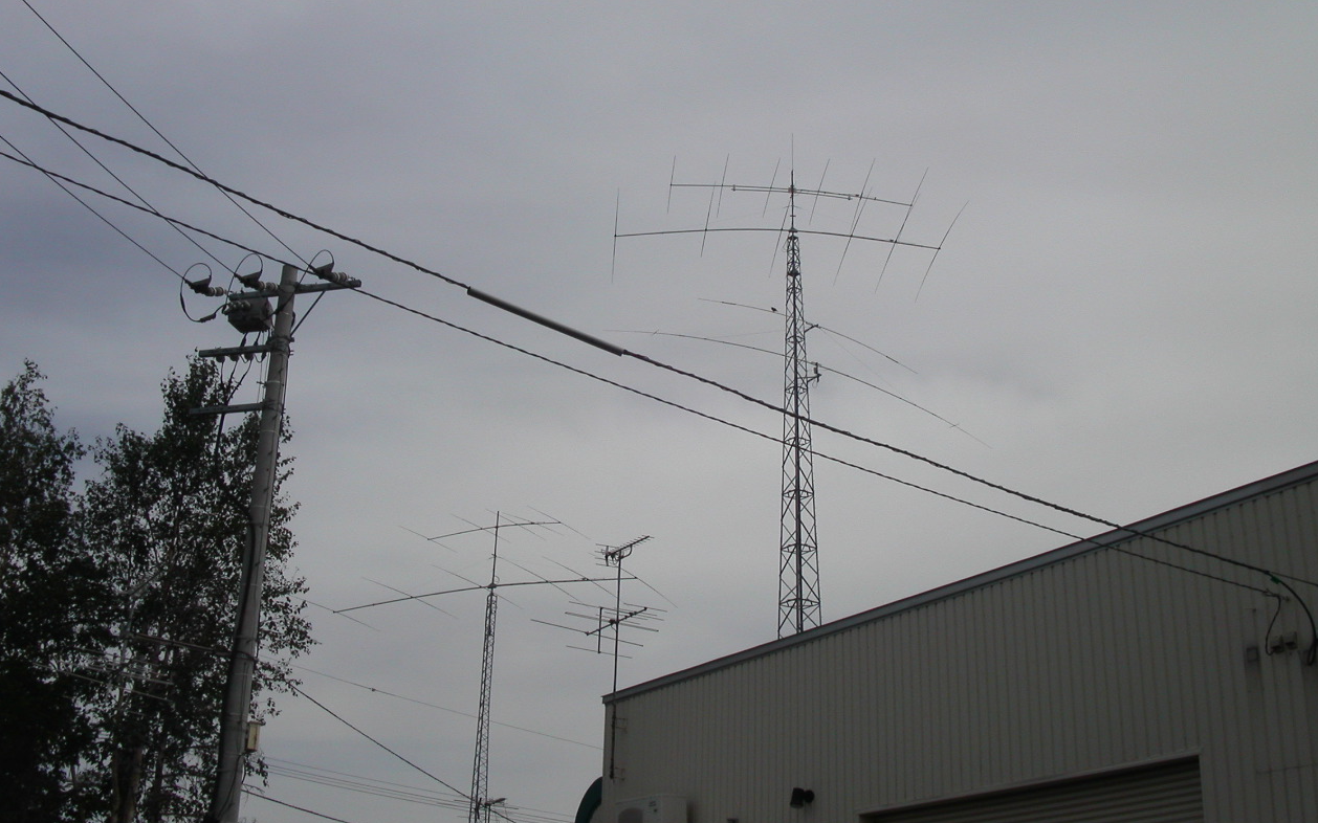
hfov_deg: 48.2
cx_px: 669
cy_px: 433
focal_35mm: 41
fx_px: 1473
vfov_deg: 31.2
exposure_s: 1/1000
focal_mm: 7.8
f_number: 8
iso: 100
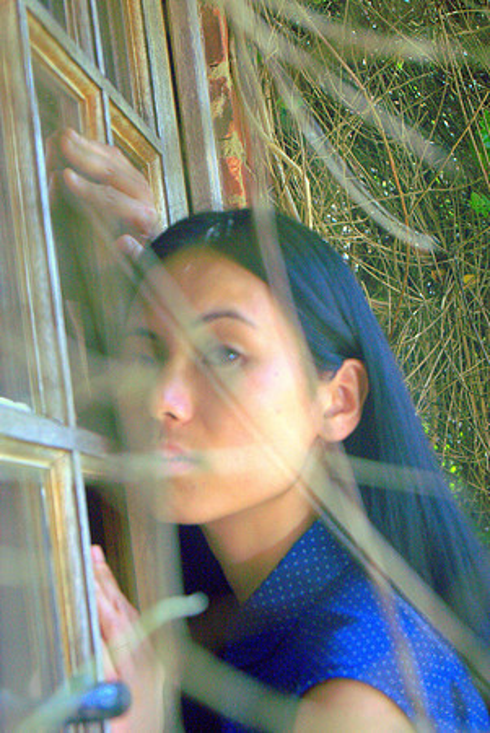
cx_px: 245
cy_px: 366
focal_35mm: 82
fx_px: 1680
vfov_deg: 24.6
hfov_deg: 16.6
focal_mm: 55
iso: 125
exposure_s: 1/800
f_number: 5.6
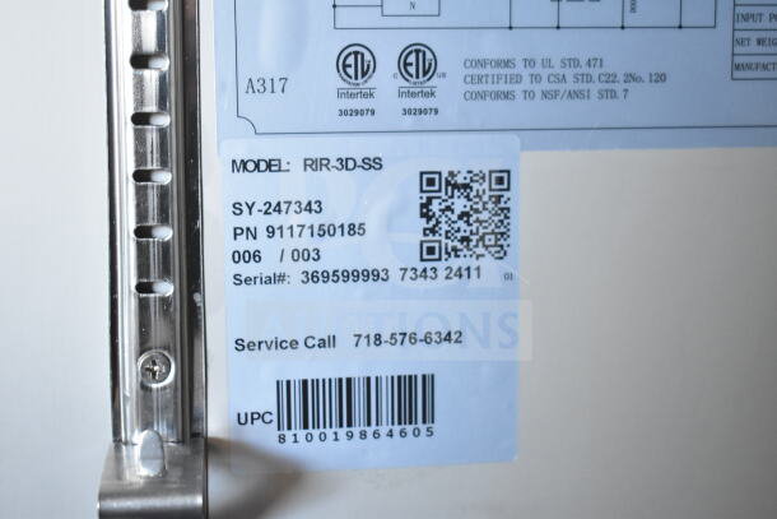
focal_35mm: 57
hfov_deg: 35.0
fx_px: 1230
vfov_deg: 23.8
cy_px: 260
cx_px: 388
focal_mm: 38
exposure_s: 1/60
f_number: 4.8
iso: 3200
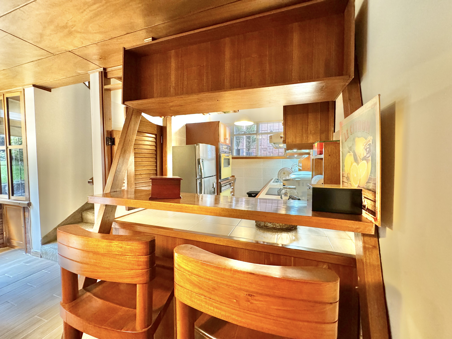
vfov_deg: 85.7
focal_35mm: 14
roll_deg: +0.6
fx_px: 183
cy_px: 170
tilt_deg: -2.1
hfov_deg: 102.1
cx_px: 226
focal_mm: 2.22
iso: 320
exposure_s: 1/60
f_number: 2.2
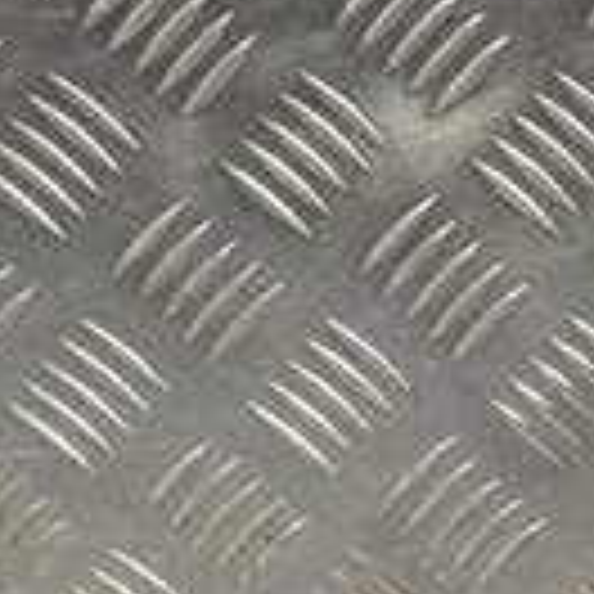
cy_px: 828
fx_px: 4038
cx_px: 1188
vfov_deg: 8.3
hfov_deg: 8.0
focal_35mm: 208
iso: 3200
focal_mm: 36
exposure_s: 1/250
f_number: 8
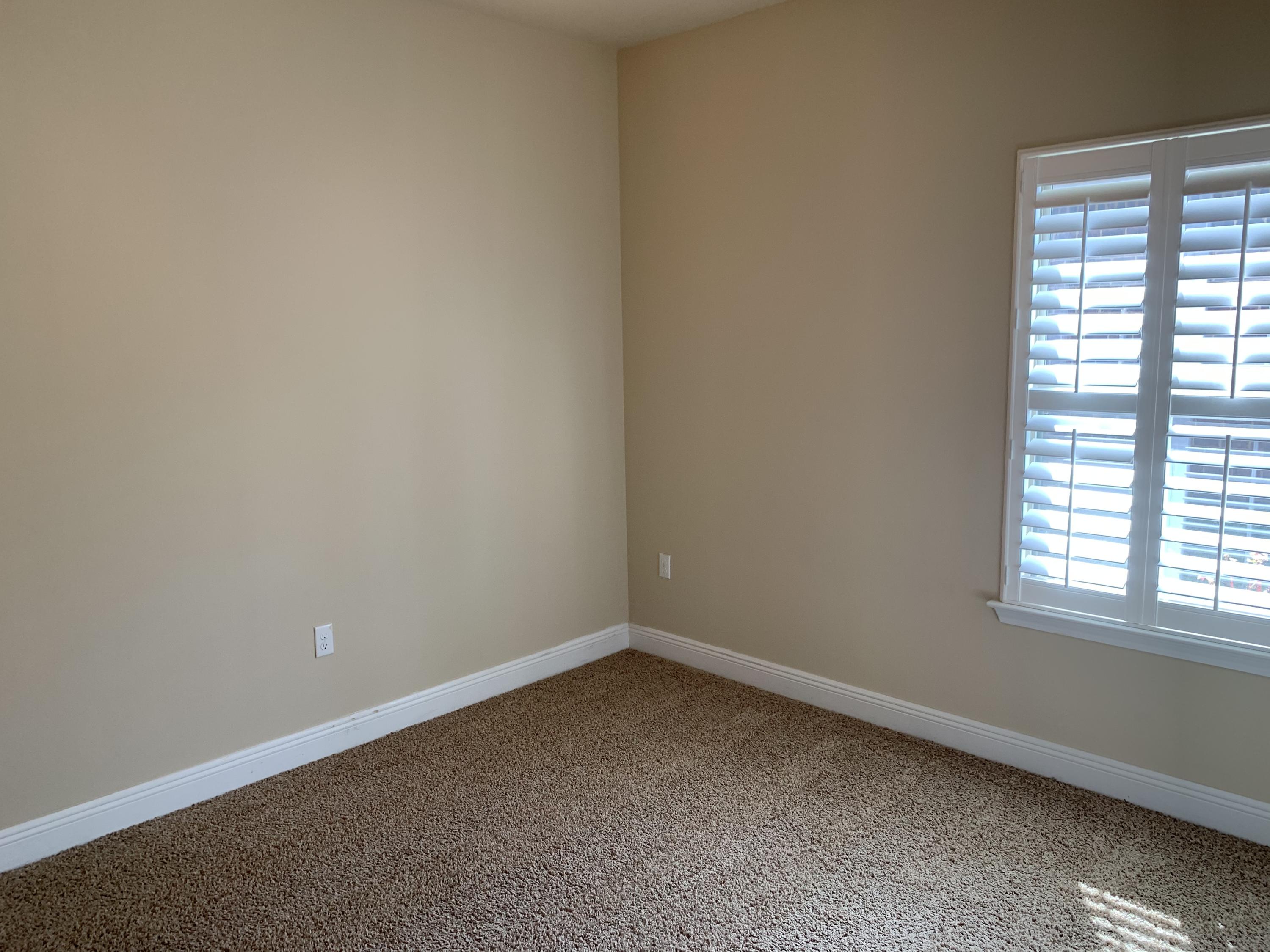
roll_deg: +1.1
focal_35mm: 26
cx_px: 635
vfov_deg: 53.1
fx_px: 954
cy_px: 476
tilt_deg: -8.2
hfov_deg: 67.3
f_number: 1.8
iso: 50
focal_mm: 4.25
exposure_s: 1/60
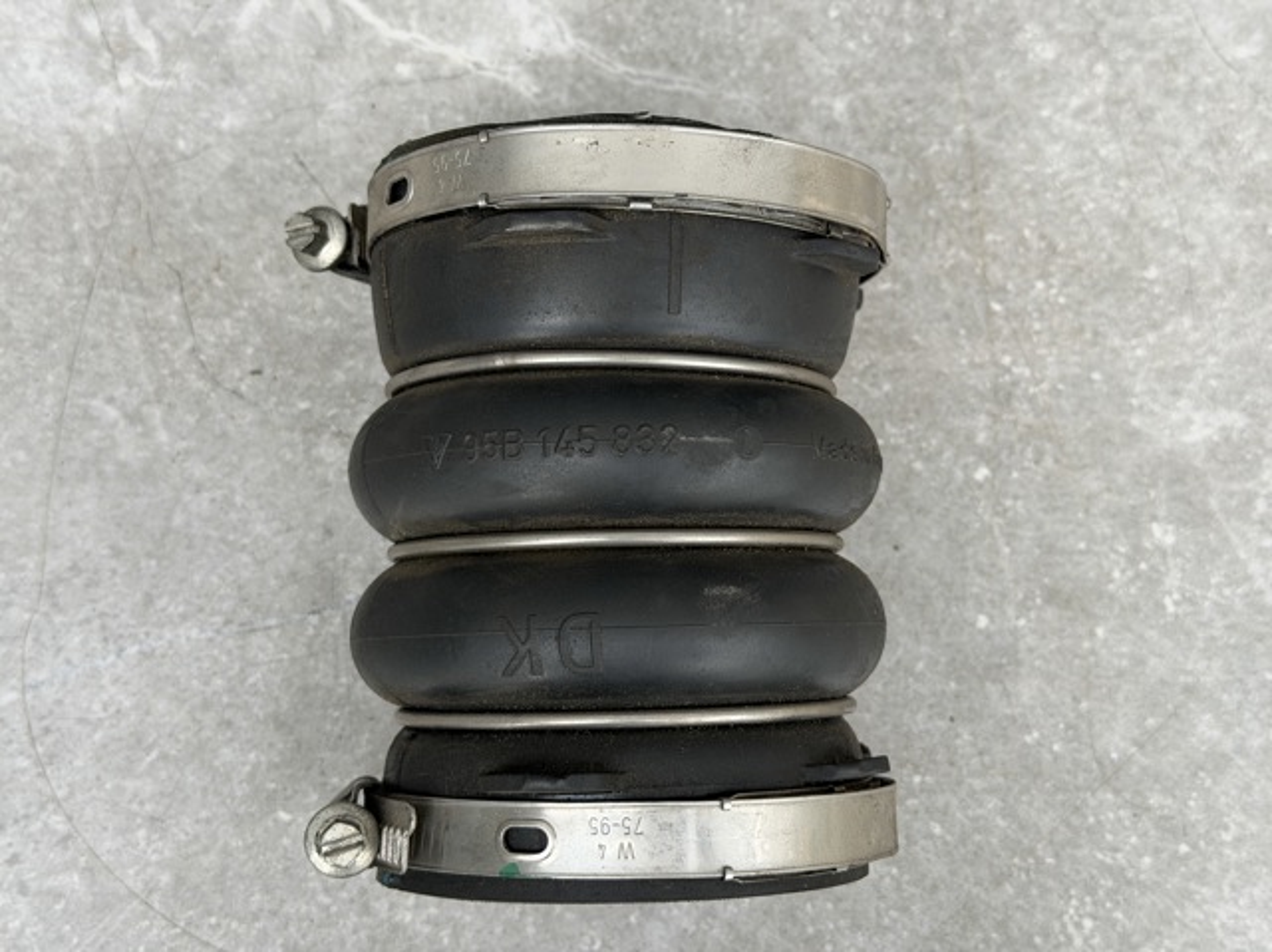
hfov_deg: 39.7
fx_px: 1762
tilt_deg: -80.5
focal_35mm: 48
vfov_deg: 30.2
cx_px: 636
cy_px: 476
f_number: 1.78
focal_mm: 6.76
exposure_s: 1/276
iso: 64
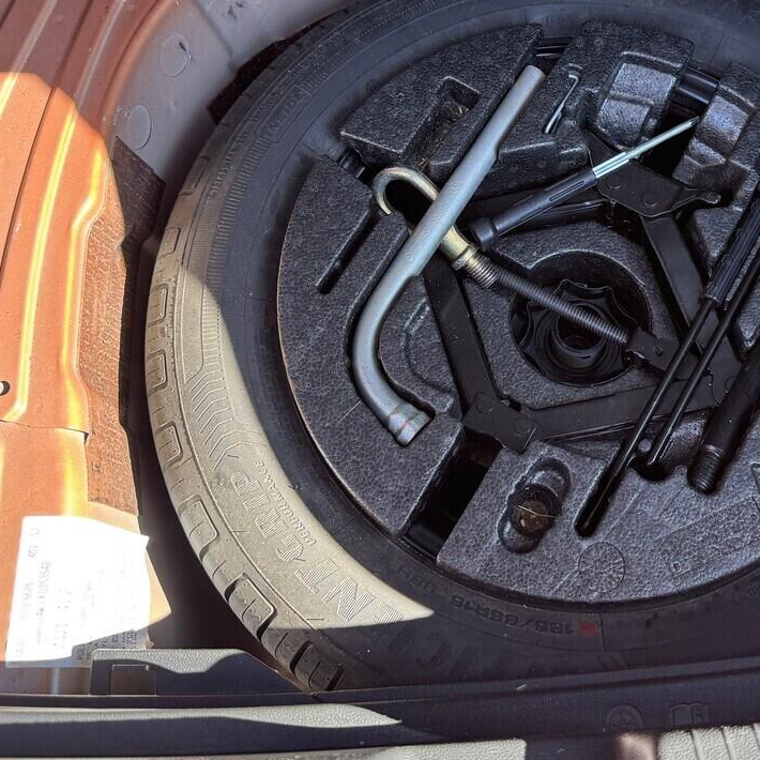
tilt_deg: -66.5
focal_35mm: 43
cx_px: 534
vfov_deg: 38.7
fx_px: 1068
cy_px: 256
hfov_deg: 38.5
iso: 100
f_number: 1.78
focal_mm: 6.76
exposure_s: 1/172
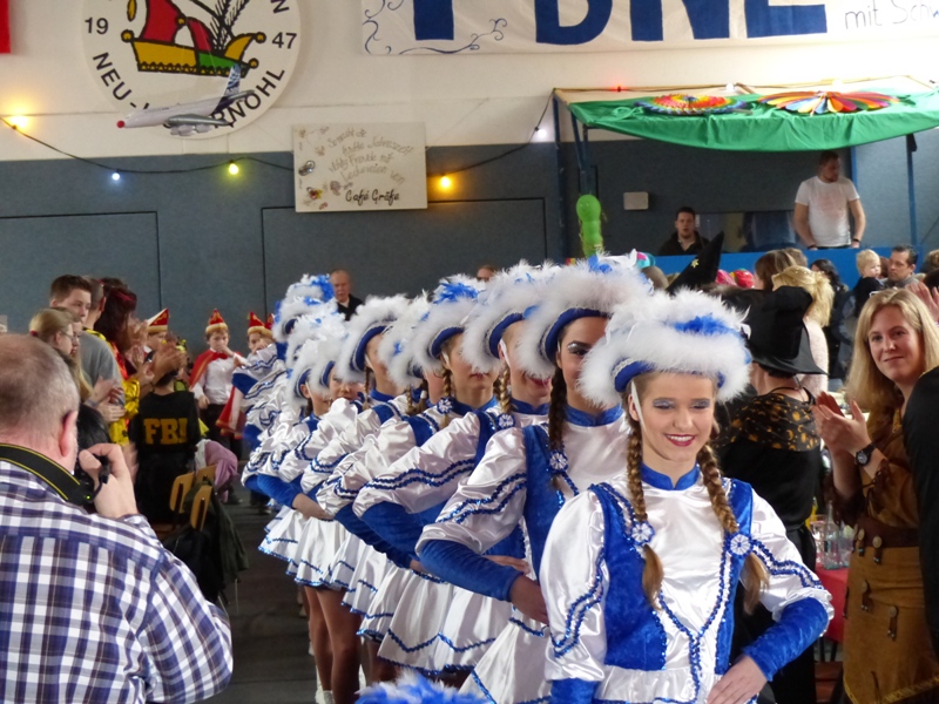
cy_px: 352
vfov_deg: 14.2
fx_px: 2821
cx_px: 470
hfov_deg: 18.9
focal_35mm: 104
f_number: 2.8
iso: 800
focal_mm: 18.7
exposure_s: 1/50
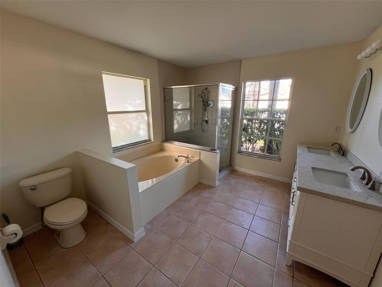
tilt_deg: -14.6
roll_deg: -0.4
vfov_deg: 89.9
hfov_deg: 106.2
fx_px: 143
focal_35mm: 13
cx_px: 191
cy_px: 144
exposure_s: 1/99
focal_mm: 1.57
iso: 100
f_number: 1.8
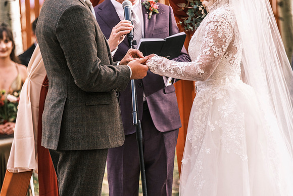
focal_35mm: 235
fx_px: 1916
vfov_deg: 5.8
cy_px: 86
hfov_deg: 8.7
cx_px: 146
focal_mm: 140
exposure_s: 1/500
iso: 400
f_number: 3.6
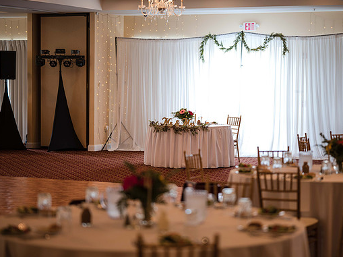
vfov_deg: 14.9
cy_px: 128
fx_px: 980
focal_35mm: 99
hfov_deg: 19.8
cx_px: 186
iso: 320
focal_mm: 85
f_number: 1.8
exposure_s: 1/160
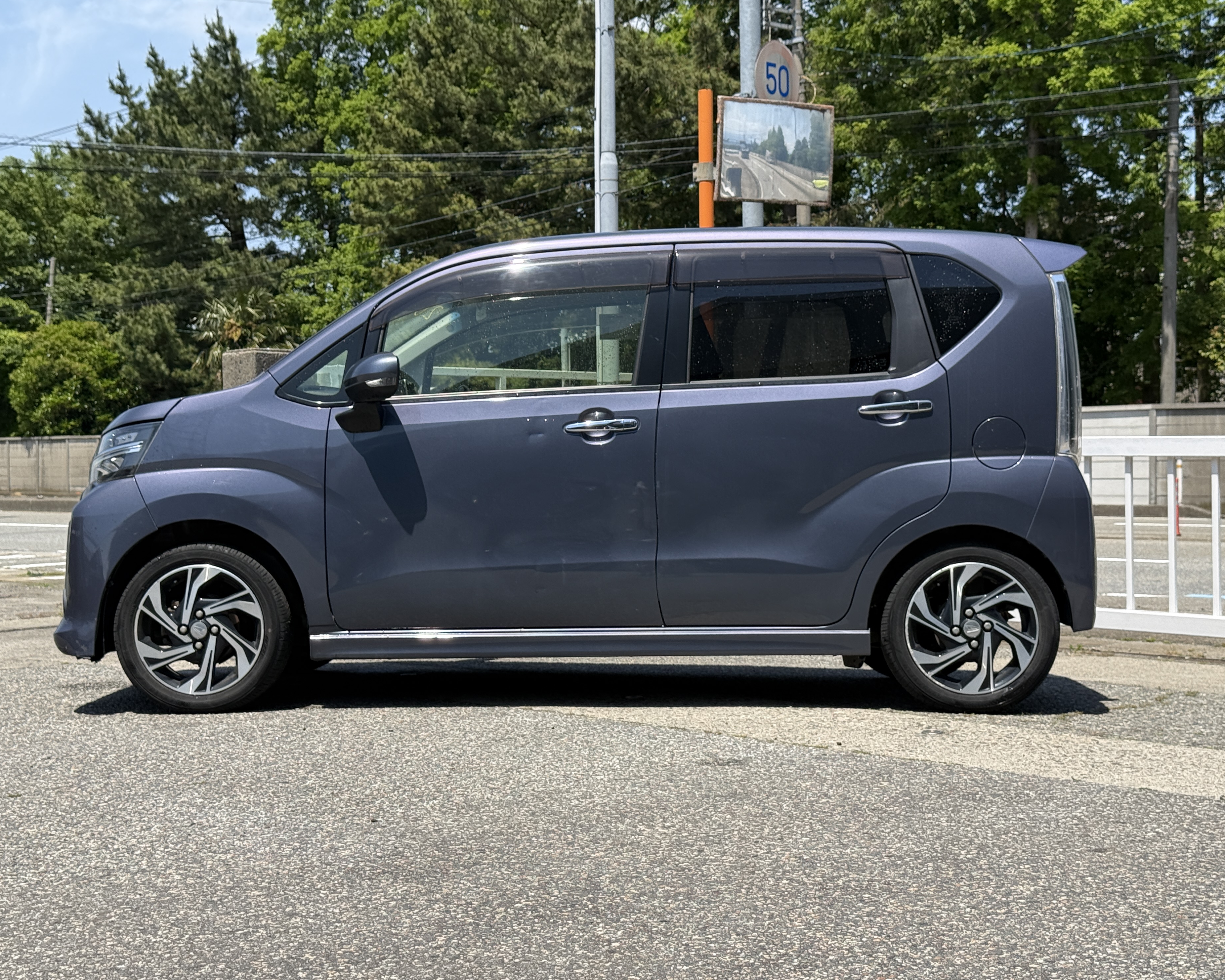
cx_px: 600
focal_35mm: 51
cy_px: 485
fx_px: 1849
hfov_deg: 36.7
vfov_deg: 29.7
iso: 100
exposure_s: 1/4329
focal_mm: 6.76
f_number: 1.78
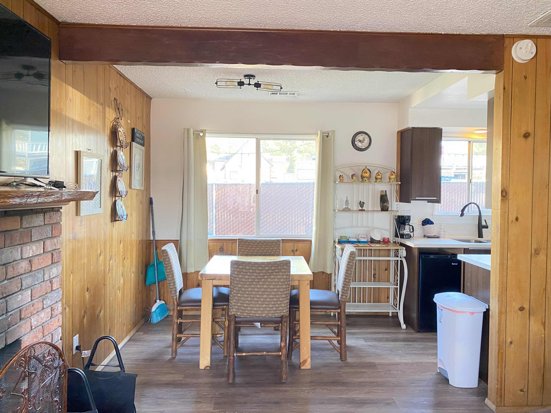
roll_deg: -0.4
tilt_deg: -0.6
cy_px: 206
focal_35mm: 26
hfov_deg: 67.3
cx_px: 276
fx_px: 414
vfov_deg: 53.1
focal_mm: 4.25
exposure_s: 1/60
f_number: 1.8
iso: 250
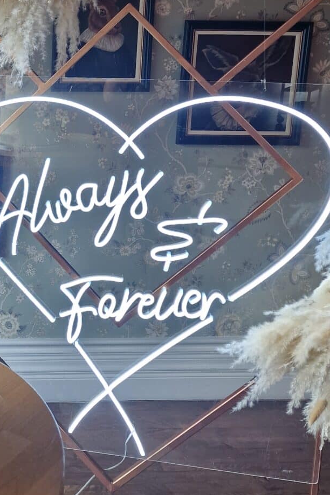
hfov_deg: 25.5
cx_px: -6
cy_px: 135
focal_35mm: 50
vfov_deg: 38.8
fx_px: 688
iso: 125
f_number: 1.8
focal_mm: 6.4
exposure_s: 1/180
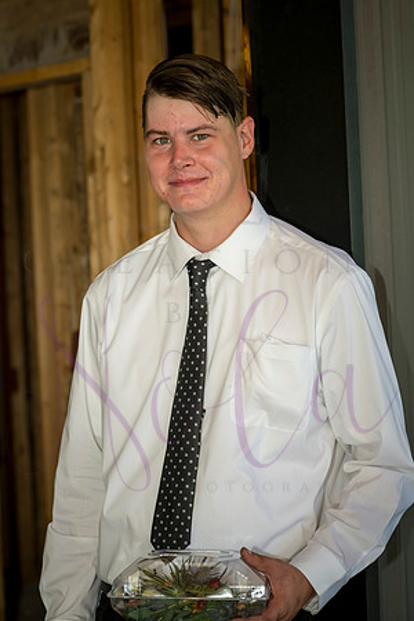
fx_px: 1466
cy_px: 310
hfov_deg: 16.1
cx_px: 207
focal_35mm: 85
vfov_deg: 23.9
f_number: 5
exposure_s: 1/320
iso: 400
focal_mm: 85
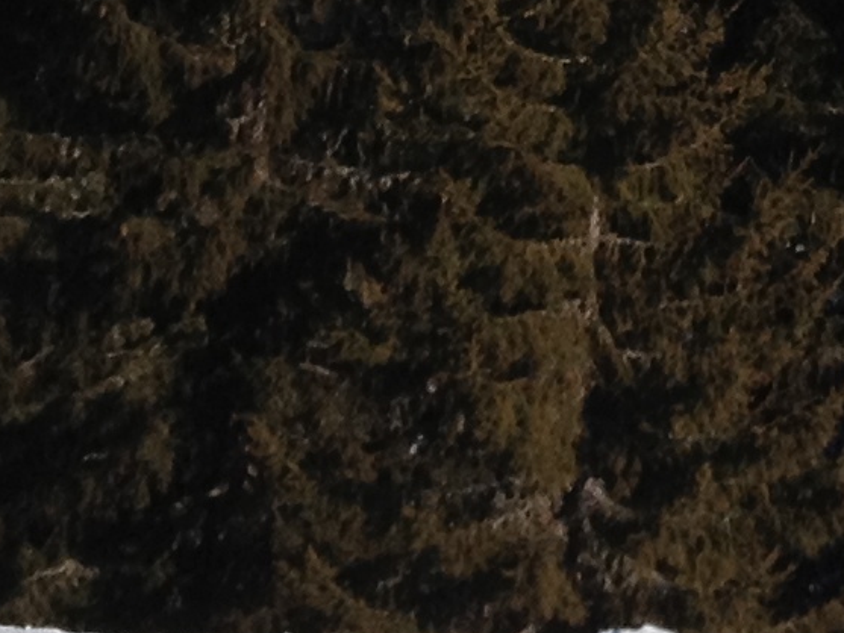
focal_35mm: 205
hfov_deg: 9.5
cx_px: 1150
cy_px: -813
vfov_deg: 6.9
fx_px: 4999
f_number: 2.4
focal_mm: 4.28
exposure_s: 1/3460
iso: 64
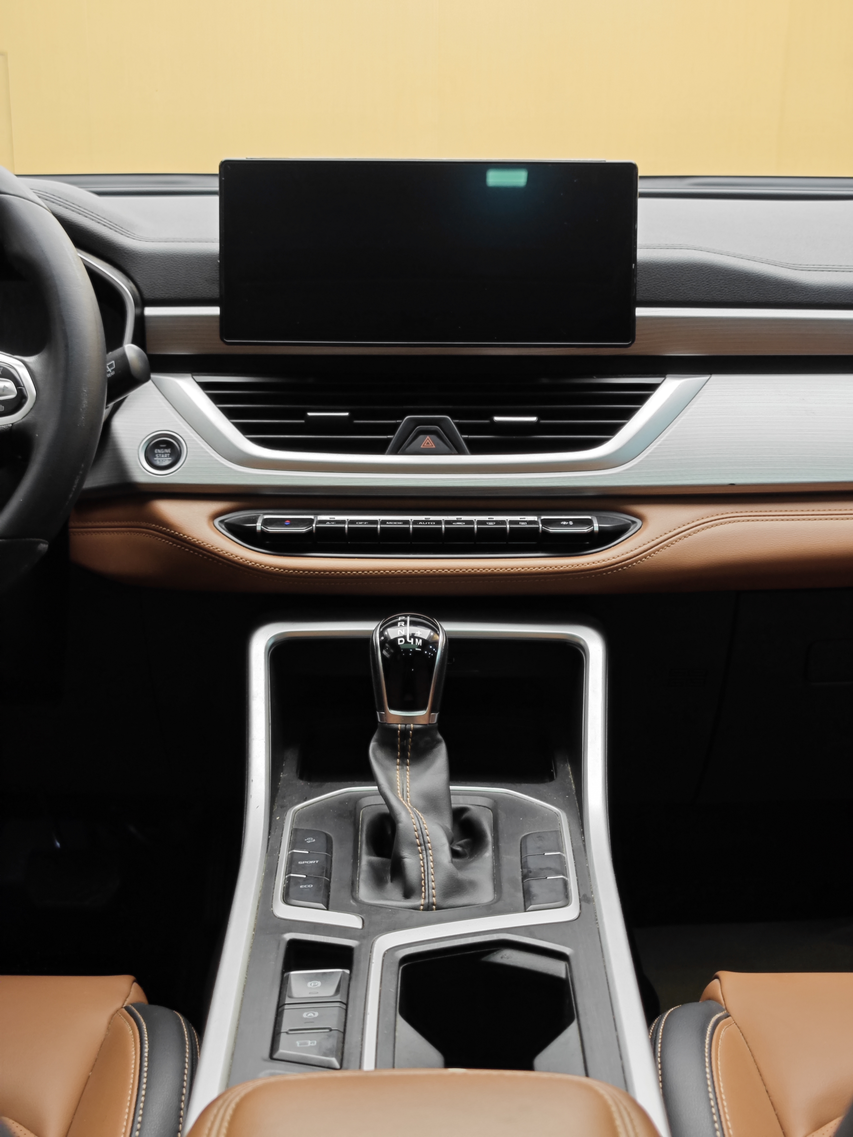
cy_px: 568
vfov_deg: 41.2
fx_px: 1511
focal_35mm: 46
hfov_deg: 31.5
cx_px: 426
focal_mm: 8.7
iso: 160
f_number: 1.9
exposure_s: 1/25
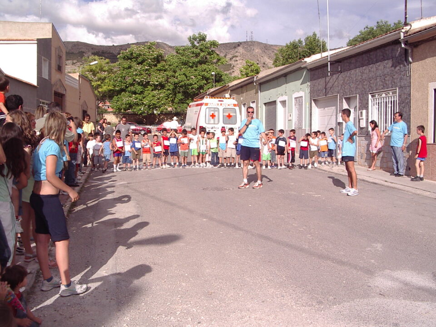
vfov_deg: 37.7
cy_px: 164
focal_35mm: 38
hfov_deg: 49.0
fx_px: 479
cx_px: 218
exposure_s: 1/500
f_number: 4.8
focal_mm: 5.8
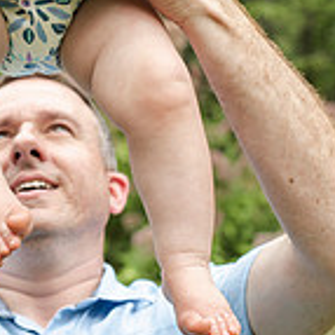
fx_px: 1467
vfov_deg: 13.0
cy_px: 66
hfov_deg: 13.0
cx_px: 54
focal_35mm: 134
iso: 640
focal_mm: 50
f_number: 4.5
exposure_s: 1/1250
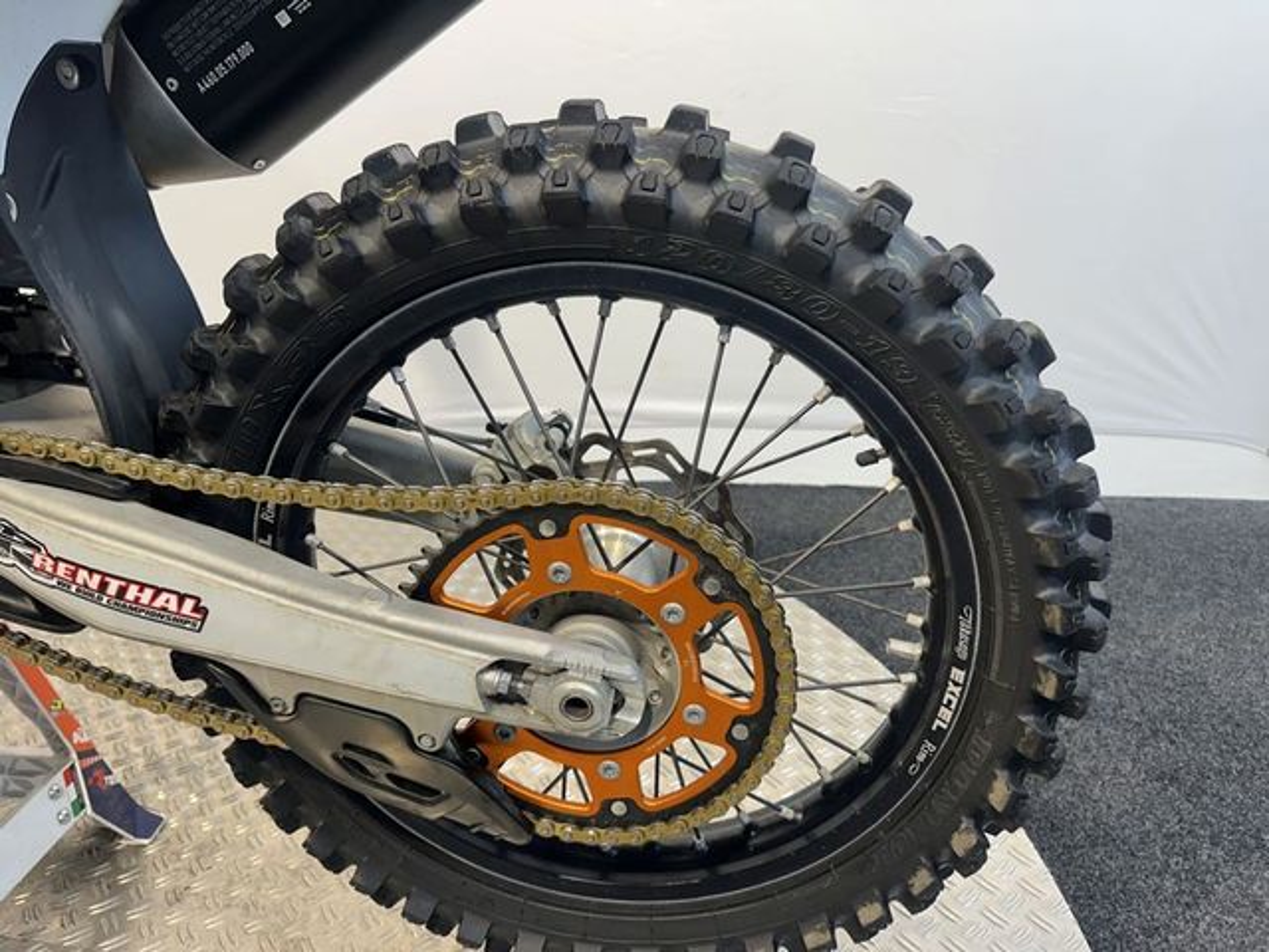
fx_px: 880
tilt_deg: -22.8
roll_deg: +1.5
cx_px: 634
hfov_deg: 71.6
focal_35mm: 24
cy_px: 476
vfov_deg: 56.8
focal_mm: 6.86
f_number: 1.78
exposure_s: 1/100
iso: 125
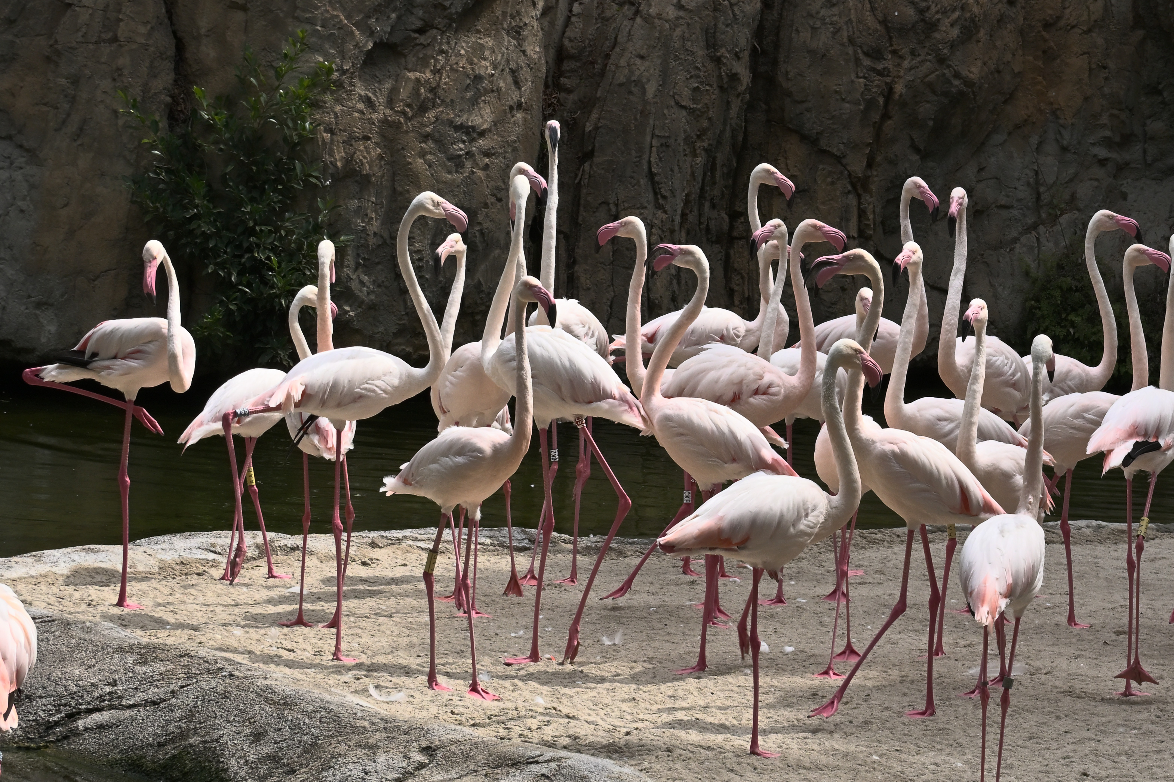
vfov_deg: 10.3
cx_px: 904
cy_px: 309
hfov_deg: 15.3
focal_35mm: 133
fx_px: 4337
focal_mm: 50
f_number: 9
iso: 400
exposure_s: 1/320
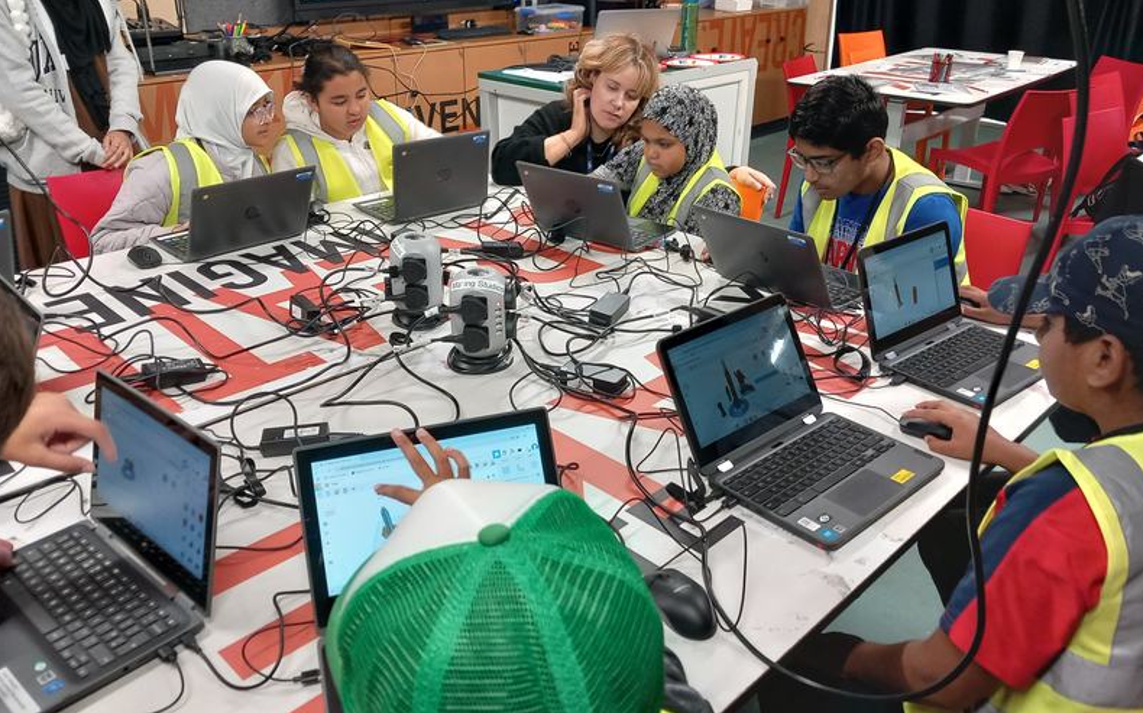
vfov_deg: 43.0
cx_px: 574
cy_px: 315
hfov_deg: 64.7
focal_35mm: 29
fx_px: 903
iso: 160
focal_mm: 4
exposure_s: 1/33
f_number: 1.8
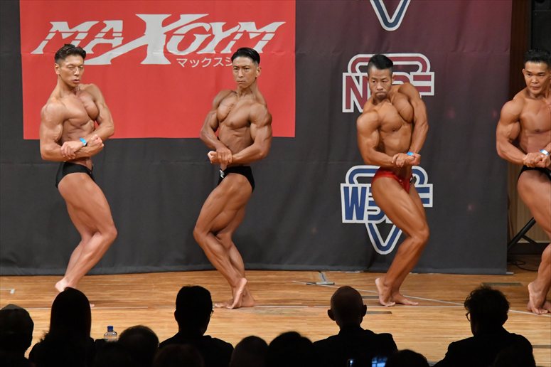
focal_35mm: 240
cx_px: 276
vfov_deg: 5.7
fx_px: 3672
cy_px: 184
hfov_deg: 8.6
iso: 9000
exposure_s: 1/400
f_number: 5.6
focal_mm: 160
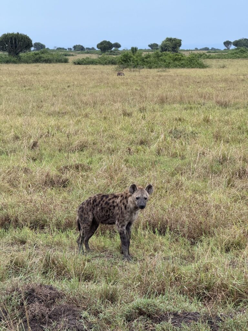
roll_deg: -0.5
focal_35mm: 120
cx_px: 124
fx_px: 1146
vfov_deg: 16.4
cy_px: 166
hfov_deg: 12.3
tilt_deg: -6.2
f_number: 2.8
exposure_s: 1/133
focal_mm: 15.66
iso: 64
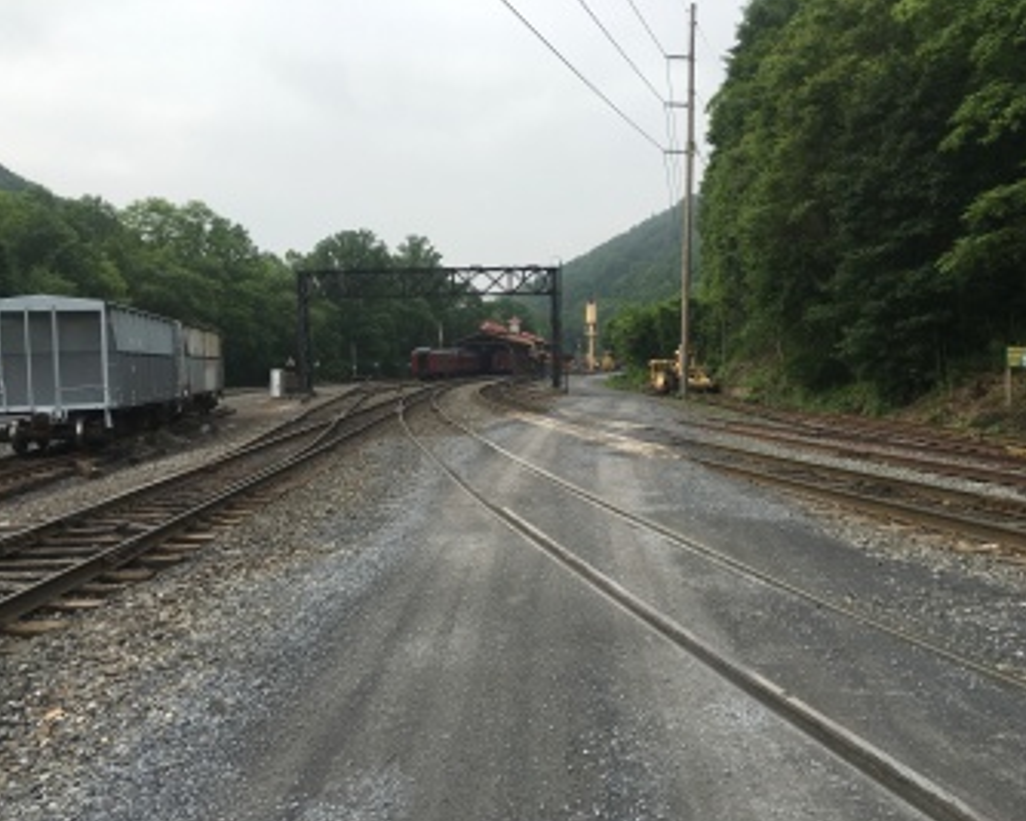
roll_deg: +1.2
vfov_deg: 47.1
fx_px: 941
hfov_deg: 57.2
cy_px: 415
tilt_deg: -1.6
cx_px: 482
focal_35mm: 31
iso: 25
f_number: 2.2
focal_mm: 4.15
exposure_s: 1/527
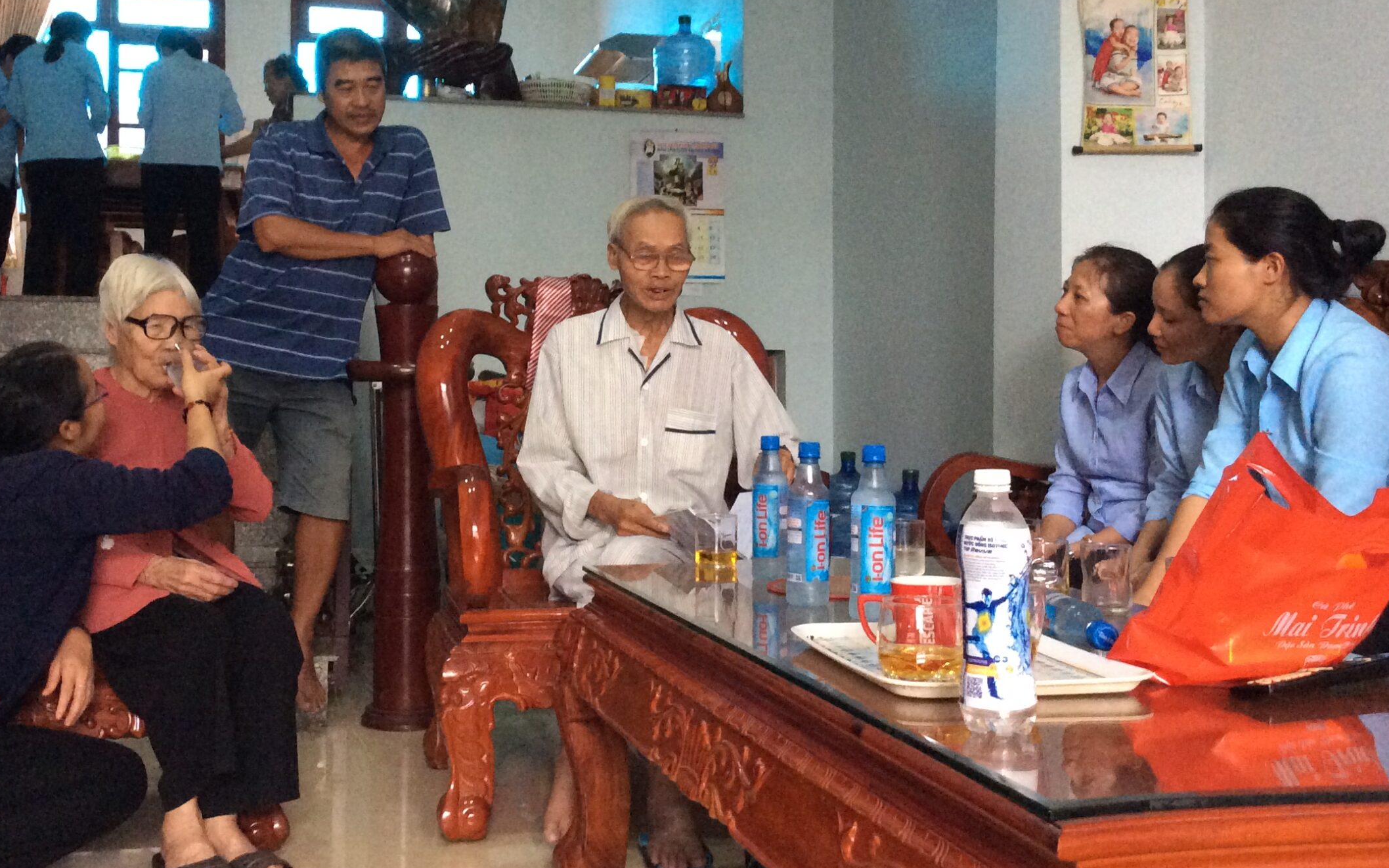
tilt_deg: +2.5
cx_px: 625
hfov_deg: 48.1
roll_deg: +0.3
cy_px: 350
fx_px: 1552
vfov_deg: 31.2
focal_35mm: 41
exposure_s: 1/25
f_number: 2.4
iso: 320
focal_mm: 3.3
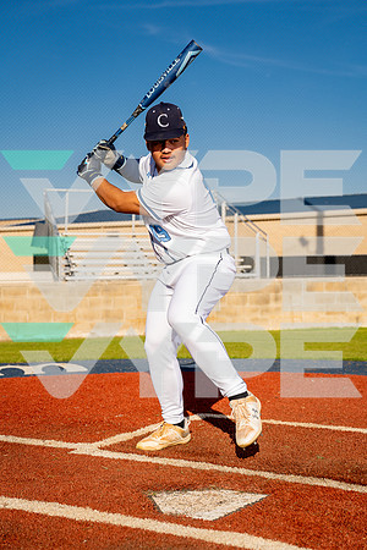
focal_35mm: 57
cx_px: 184
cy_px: 275
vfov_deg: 35.1
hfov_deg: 23.8
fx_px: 872
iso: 100
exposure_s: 1/1250
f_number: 4
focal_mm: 57
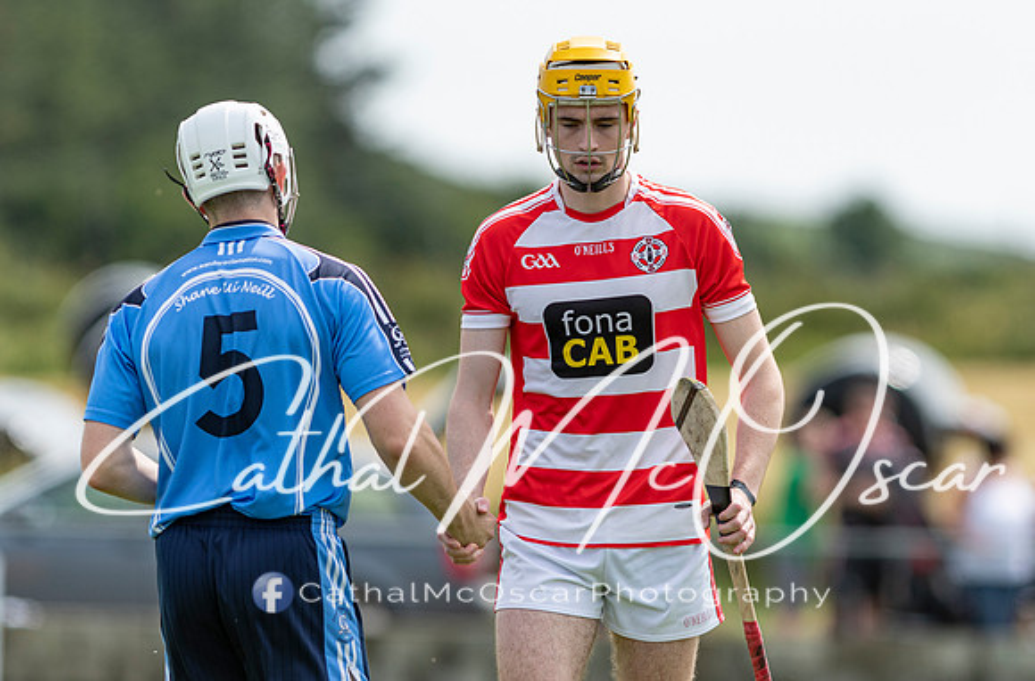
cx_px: 568
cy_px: 303
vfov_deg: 2.7
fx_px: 14465
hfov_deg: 4.1
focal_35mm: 505
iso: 100
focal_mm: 300
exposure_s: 1/1600
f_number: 2.8
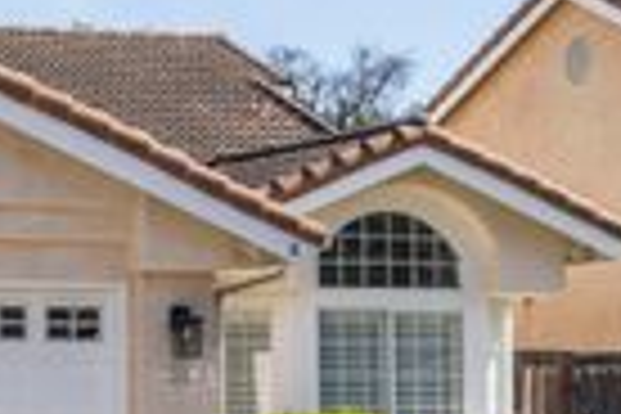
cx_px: 112
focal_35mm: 163
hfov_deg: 12.5
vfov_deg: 8.4
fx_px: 2812
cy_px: 146
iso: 100
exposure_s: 1/320
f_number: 6.3
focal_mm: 45
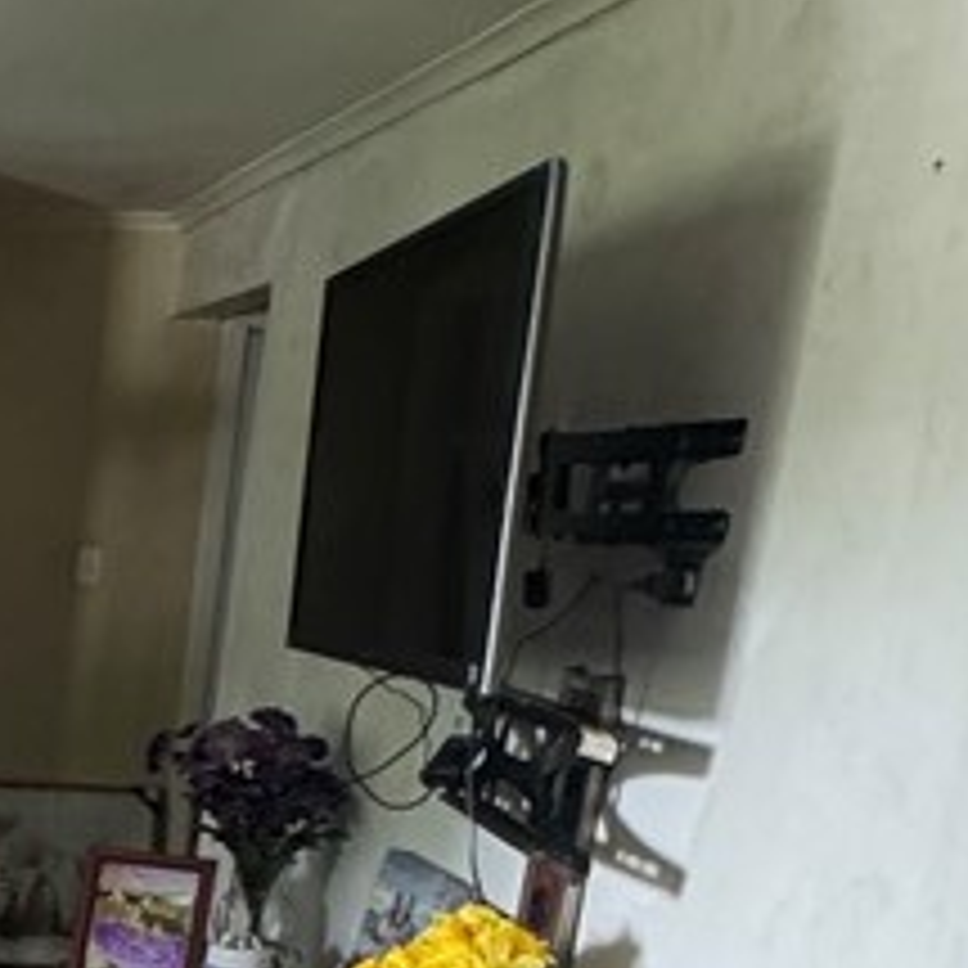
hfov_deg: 23.3
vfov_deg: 27.4
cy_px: 973
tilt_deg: -14.7
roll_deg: -1.4
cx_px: -491
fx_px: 1867
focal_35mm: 59
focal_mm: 2.22
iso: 1000
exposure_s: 1/40
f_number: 2.2
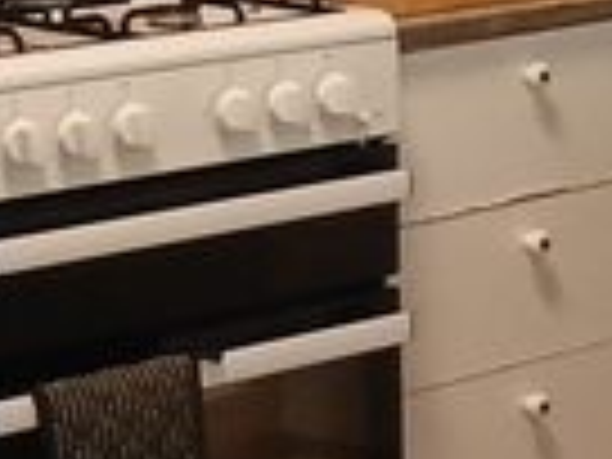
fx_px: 3607
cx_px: 1282
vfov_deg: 7.3
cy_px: 50
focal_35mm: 204
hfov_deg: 9.0
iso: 200
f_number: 1.8
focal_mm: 3.98
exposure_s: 1/33.3
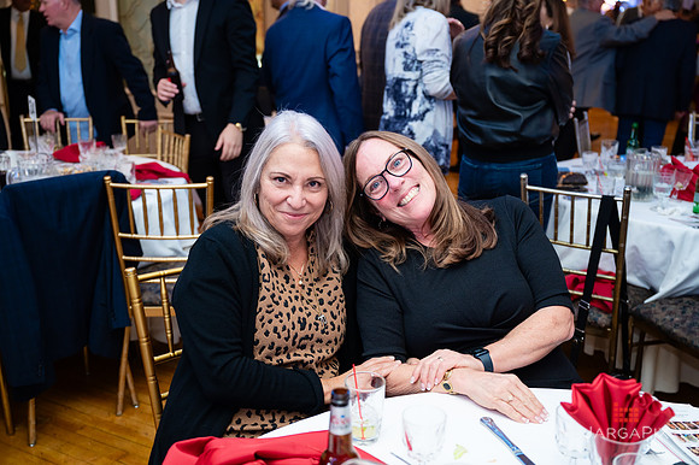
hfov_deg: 51.7
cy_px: 232
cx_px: 350
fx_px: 722
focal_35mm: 37
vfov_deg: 35.7
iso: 1250
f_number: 3.2
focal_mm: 37
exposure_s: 1/200
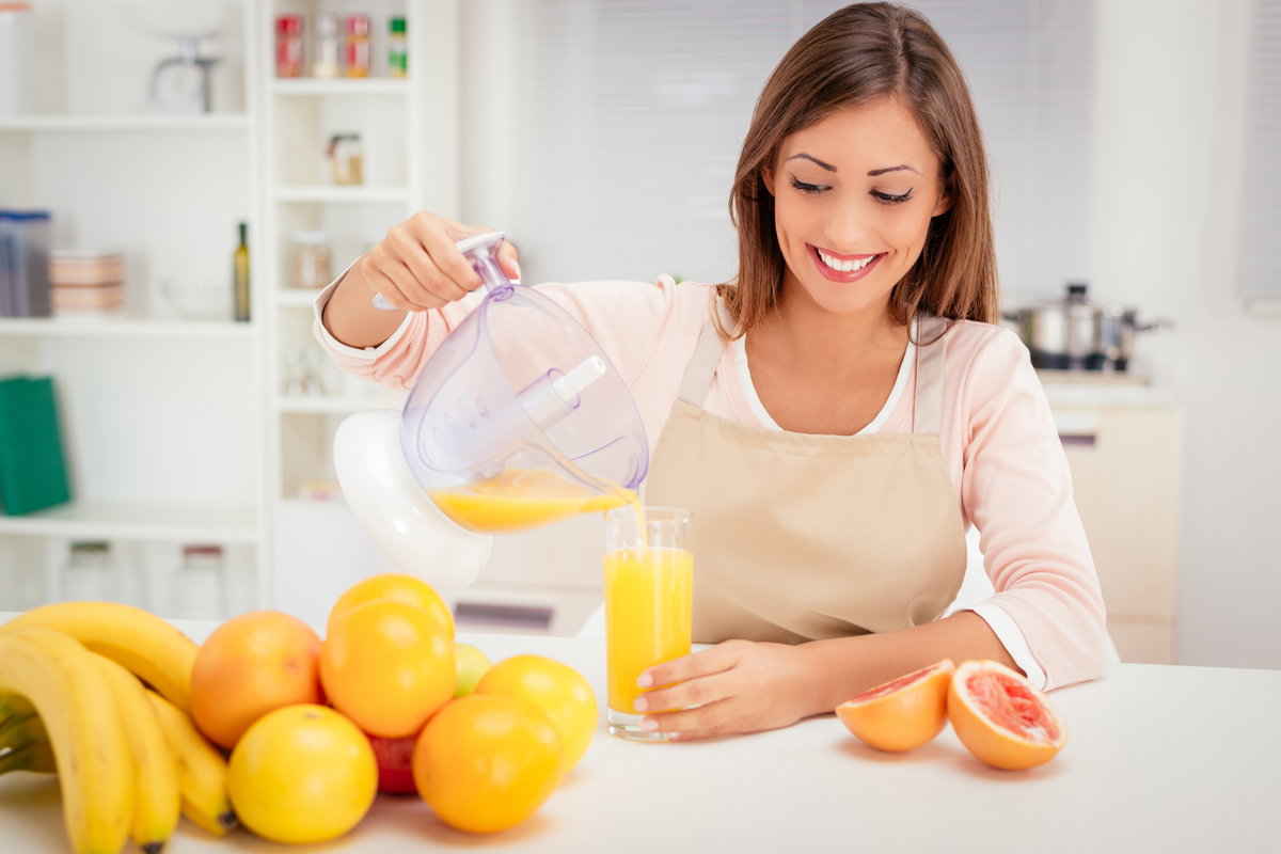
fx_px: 1779
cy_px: 427
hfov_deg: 39.6
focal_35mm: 50
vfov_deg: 27.0
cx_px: 640
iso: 100
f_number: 2.8
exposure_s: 1/125
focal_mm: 50
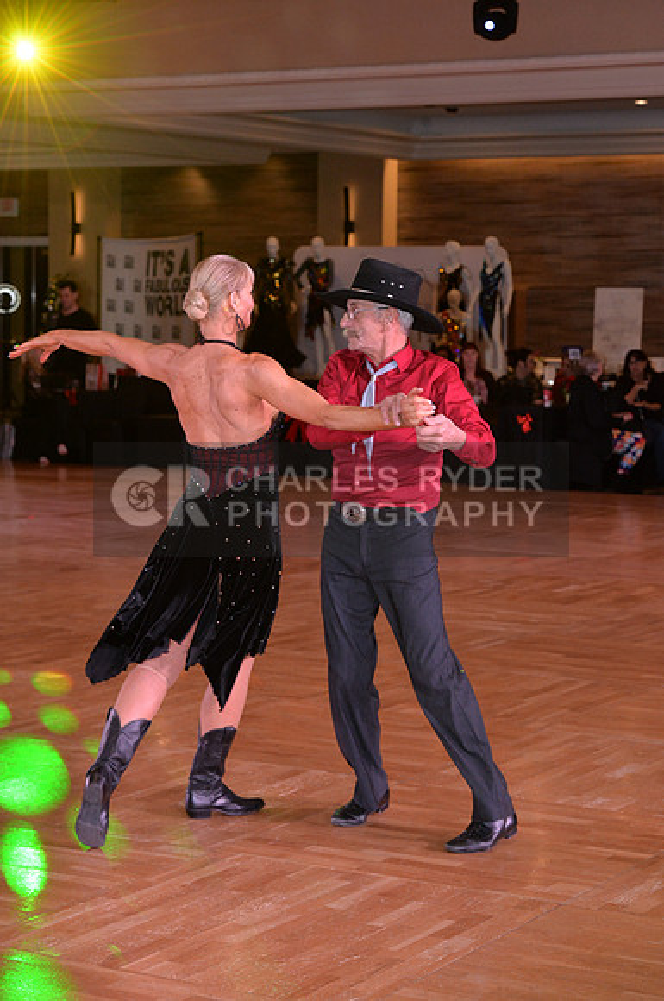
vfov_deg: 23.9
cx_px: 332
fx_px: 2359
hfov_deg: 16.0
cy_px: 500
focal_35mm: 85
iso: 2000
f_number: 6.3
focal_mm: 85
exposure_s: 1/250
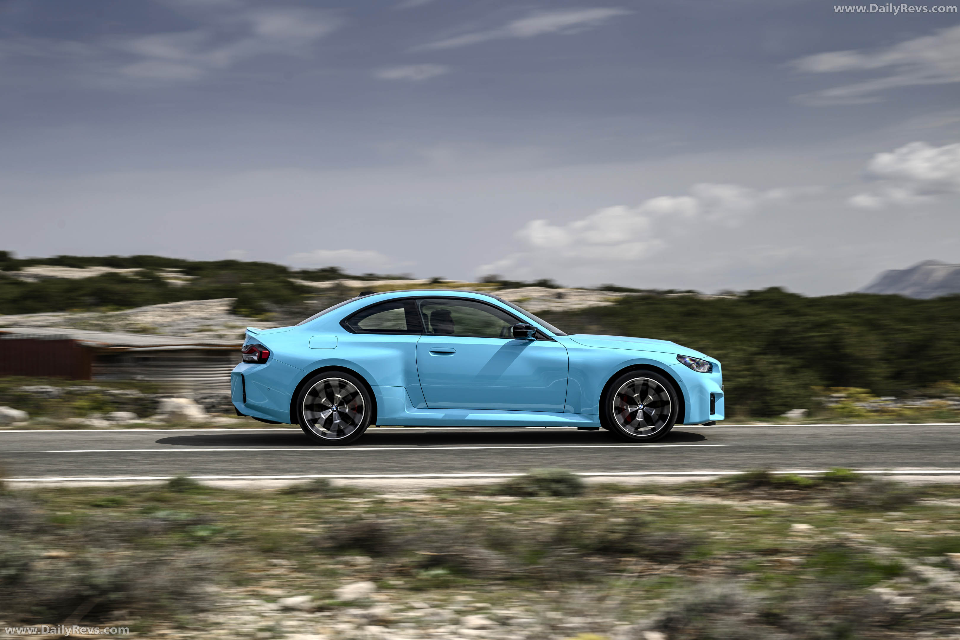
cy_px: 320
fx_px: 1520
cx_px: 480
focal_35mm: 57
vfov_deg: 23.8
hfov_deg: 35.1
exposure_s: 1/40
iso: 32
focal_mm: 57
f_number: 8
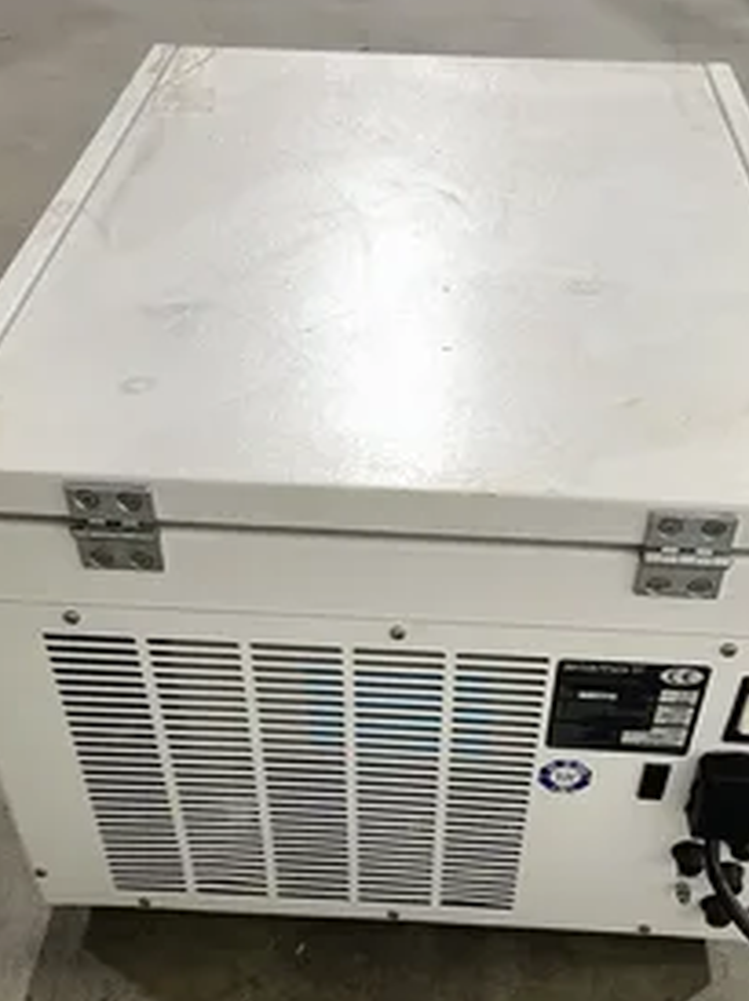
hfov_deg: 37.6
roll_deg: -1.1
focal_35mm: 38
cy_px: 585
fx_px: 1098
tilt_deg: -42.1
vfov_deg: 48.8
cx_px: 406
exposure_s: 1/60
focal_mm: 4.2
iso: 100
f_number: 1.6
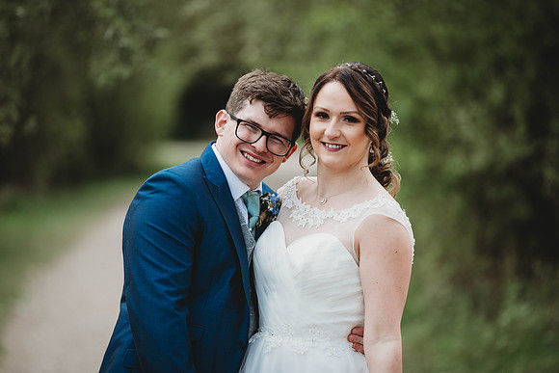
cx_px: 280
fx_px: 3106
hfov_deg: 10.3
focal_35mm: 200
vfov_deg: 6.9
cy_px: 186
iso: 200
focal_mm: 200
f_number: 3.2
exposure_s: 1/2000
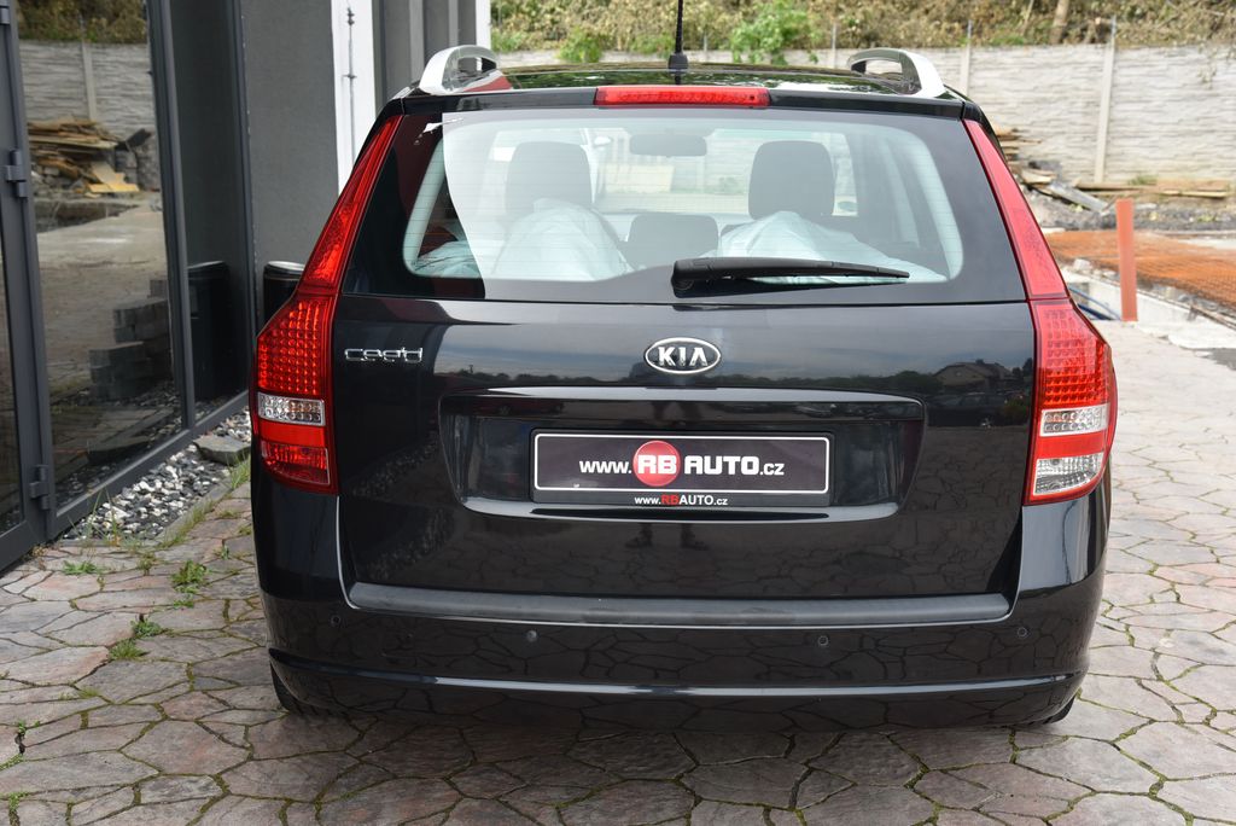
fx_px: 1649
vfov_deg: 28.1
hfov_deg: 41.1
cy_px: 413
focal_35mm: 48
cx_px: 618
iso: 500
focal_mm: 48
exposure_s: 1/200
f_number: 7.1
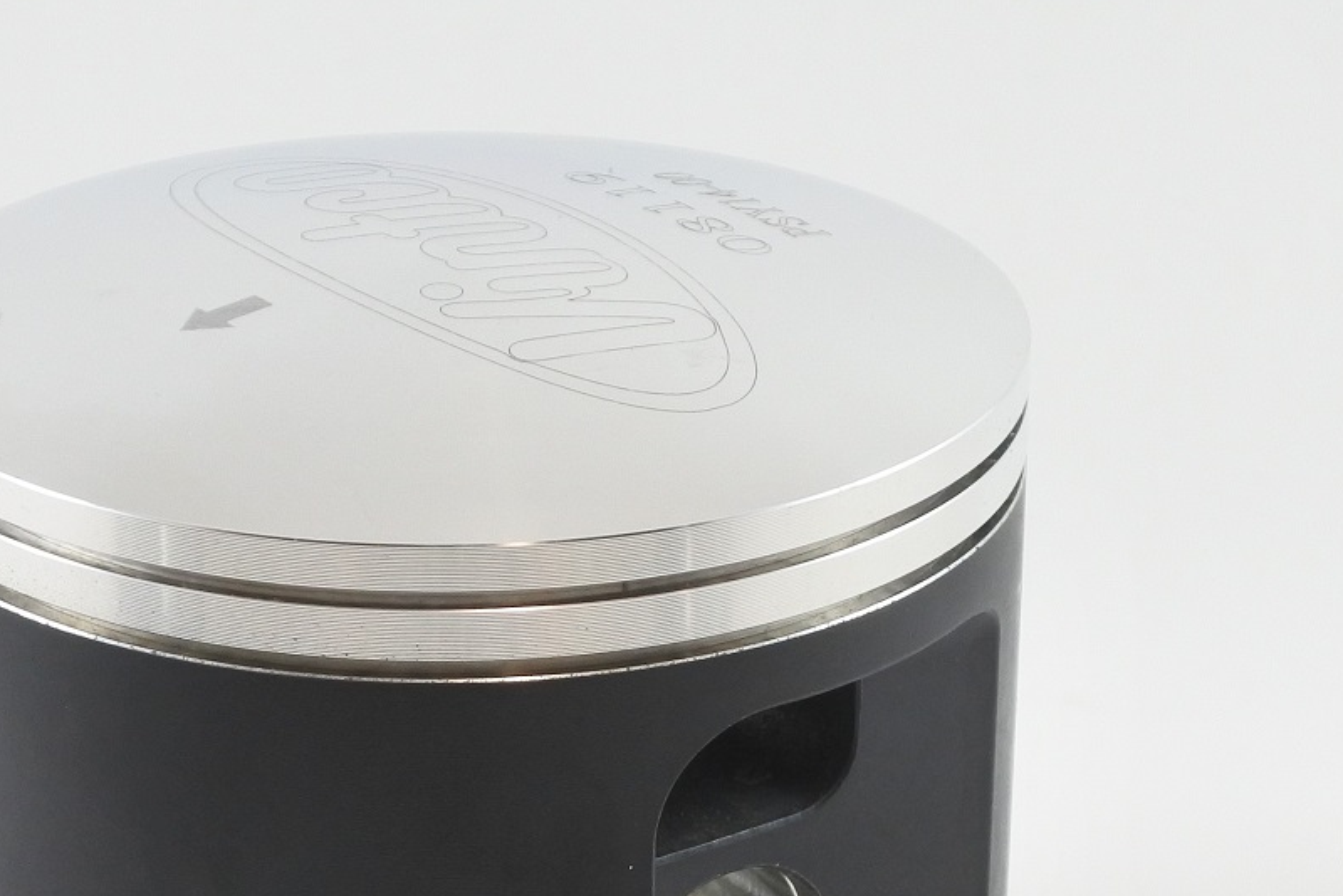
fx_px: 3769
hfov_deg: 20.1
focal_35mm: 101
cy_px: 767
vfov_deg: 13.5
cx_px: 451
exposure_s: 1/125
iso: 450
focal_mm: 15.7
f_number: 4.2
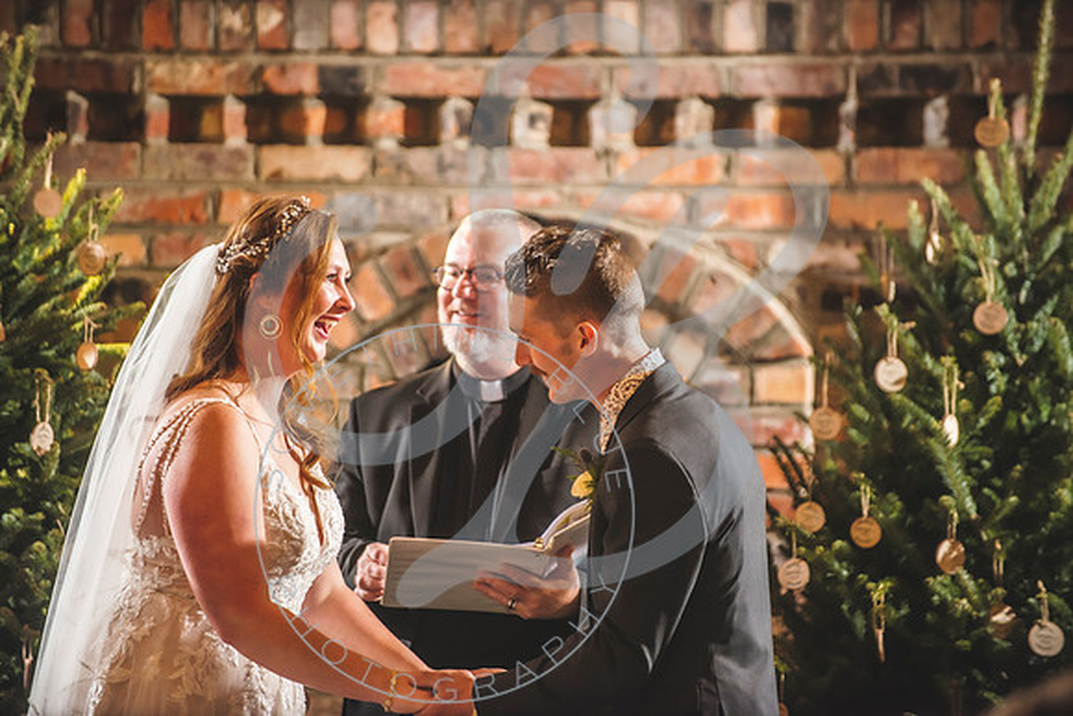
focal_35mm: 200
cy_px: 358
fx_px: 5962
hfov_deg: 10.3
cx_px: 536
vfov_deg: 6.9
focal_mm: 200
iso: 1000
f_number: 2.8
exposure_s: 1/200
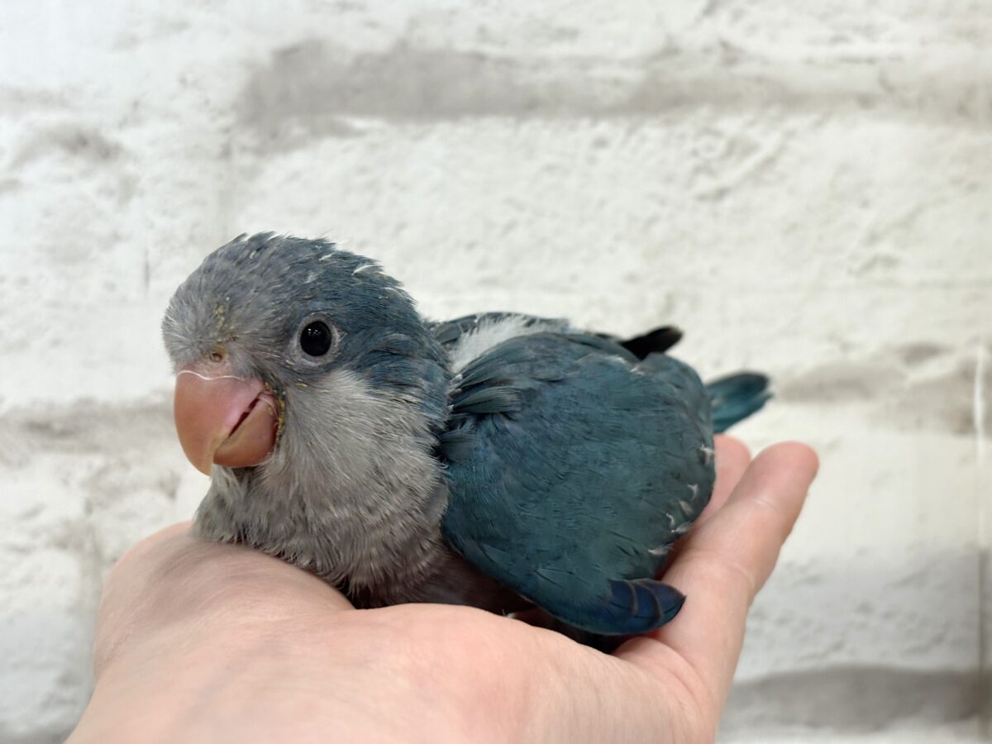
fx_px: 1490
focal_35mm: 52
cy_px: 372
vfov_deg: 28.0
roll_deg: +1.2
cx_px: 496
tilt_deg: -2.8
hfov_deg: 36.8
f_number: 1.6
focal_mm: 5.96
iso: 100
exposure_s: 1/100
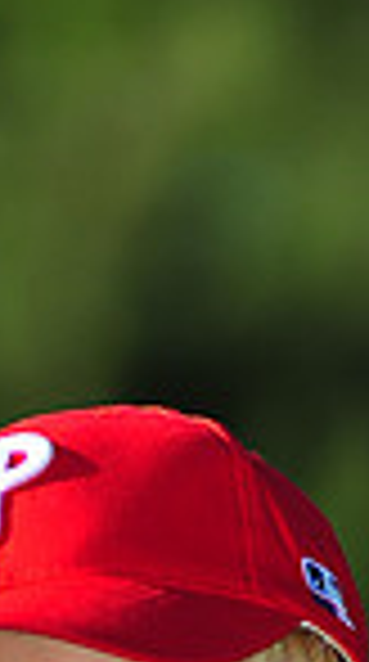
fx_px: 13059
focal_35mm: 746
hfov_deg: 1.6
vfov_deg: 2.9
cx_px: 126
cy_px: 1220
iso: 200
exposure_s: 1/1250
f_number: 4
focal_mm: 180
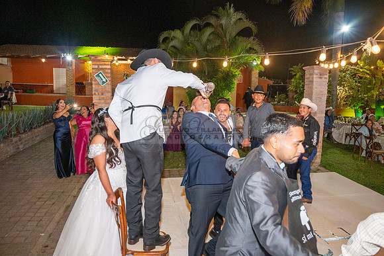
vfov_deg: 46.4
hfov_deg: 65.5
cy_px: 128
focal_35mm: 28
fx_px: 299
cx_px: 192
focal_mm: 28
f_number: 5
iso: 2500
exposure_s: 1/80
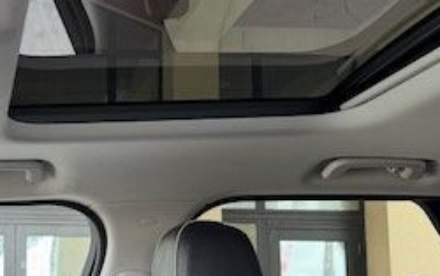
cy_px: 229
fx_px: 780
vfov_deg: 19.8
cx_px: -5
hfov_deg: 29.3
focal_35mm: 65
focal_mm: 6.76
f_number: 1.78
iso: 64
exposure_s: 1/121
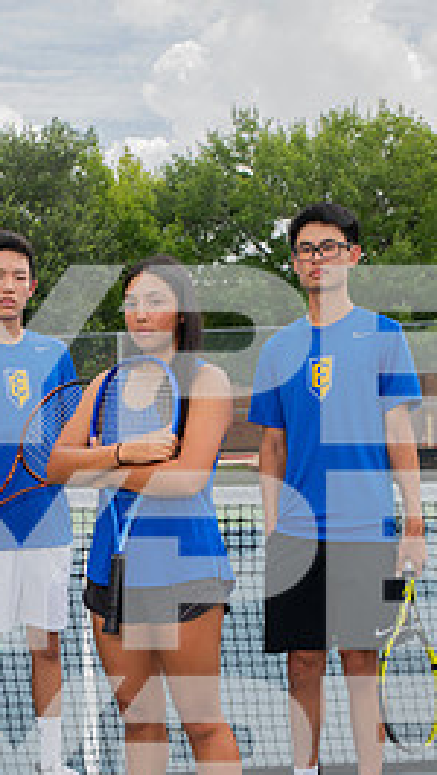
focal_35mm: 62
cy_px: 562
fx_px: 1275
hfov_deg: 19.3
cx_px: 90
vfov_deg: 33.3
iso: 100
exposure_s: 1/320
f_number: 6.3
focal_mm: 35
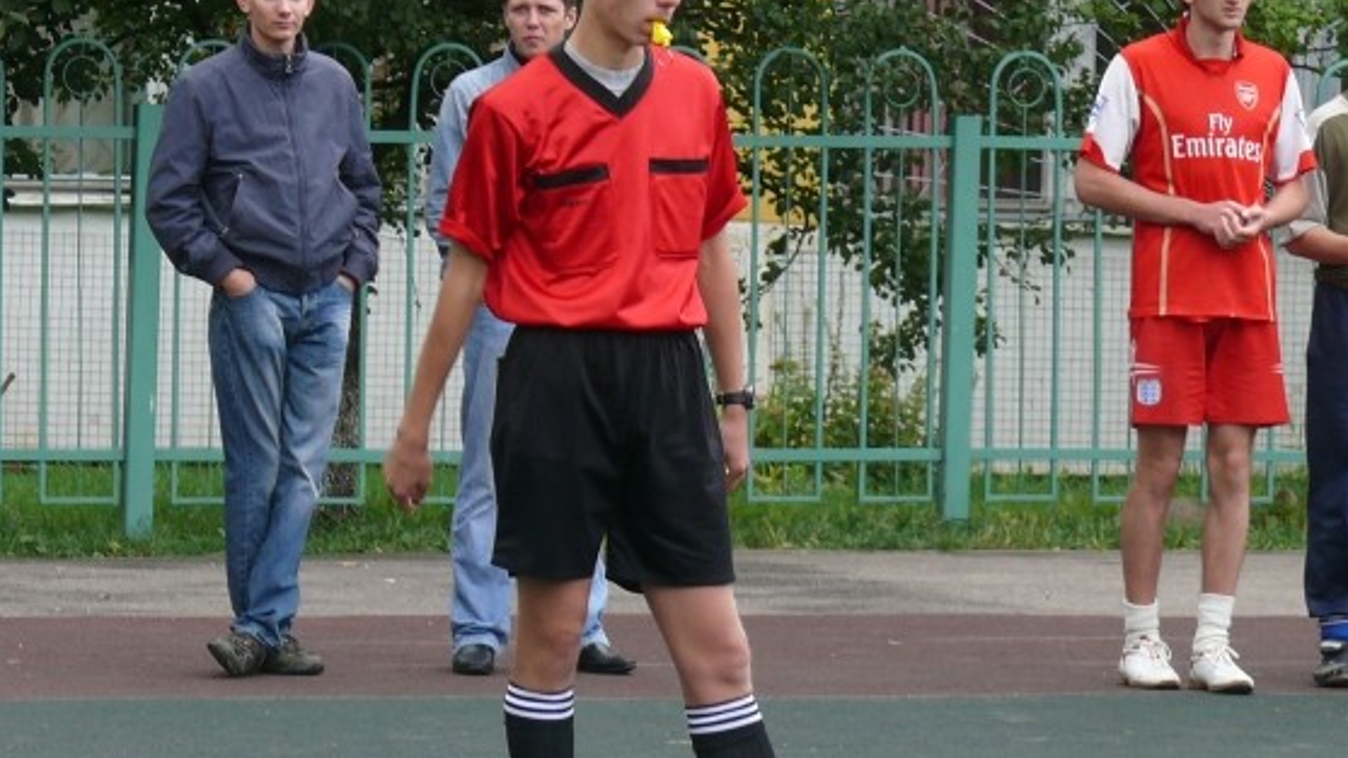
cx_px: 675
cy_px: 264
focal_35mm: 228
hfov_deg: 9.5
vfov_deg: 5.3
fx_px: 8148
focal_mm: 24.8
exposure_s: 1/125
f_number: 4
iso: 100
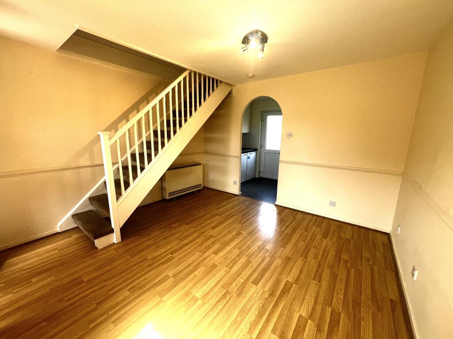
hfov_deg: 106.2
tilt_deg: -11.2
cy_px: 170
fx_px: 170
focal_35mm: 13
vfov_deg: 89.9
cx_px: 226
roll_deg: -0.5
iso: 50
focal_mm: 1.57
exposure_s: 1/99
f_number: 1.8
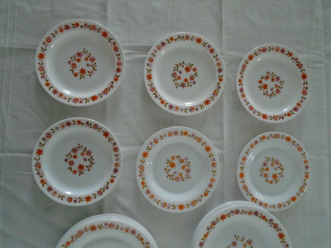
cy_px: 124
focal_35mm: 26
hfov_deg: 67.3
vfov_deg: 53.1
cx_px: 166
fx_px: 249
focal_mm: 4.6
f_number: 3.2
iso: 640
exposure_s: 1/40
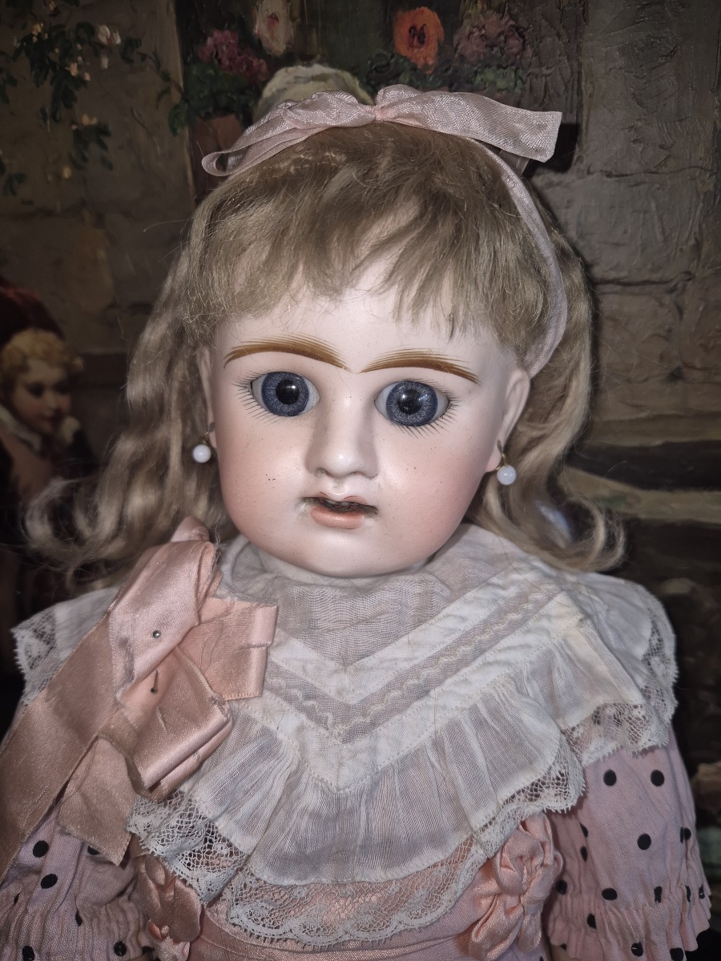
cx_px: 360
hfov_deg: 58.9
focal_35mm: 23
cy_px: 480
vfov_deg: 73.9
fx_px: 639
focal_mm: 5.4
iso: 64
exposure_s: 1/50
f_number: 1.8
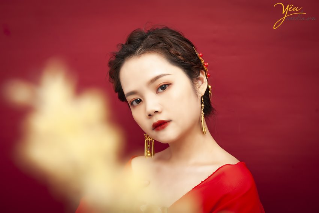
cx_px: 160
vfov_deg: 22.6
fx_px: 531
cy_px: 106
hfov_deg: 33.4
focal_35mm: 60
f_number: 6.3
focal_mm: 60
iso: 250
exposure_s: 1/160
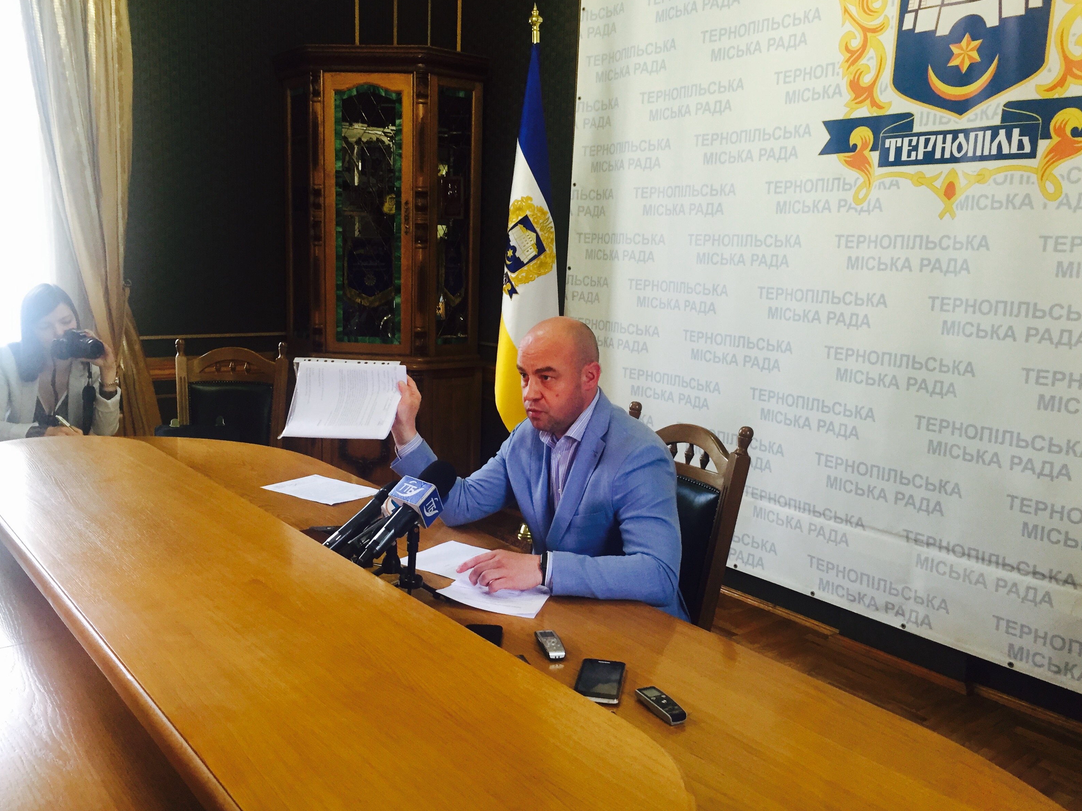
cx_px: 525
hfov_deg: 60.0
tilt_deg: -9.2
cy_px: 399
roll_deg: -0.7
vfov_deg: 46.8
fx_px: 938
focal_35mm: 30
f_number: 2.2
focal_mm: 4.15
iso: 160
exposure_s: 1/33
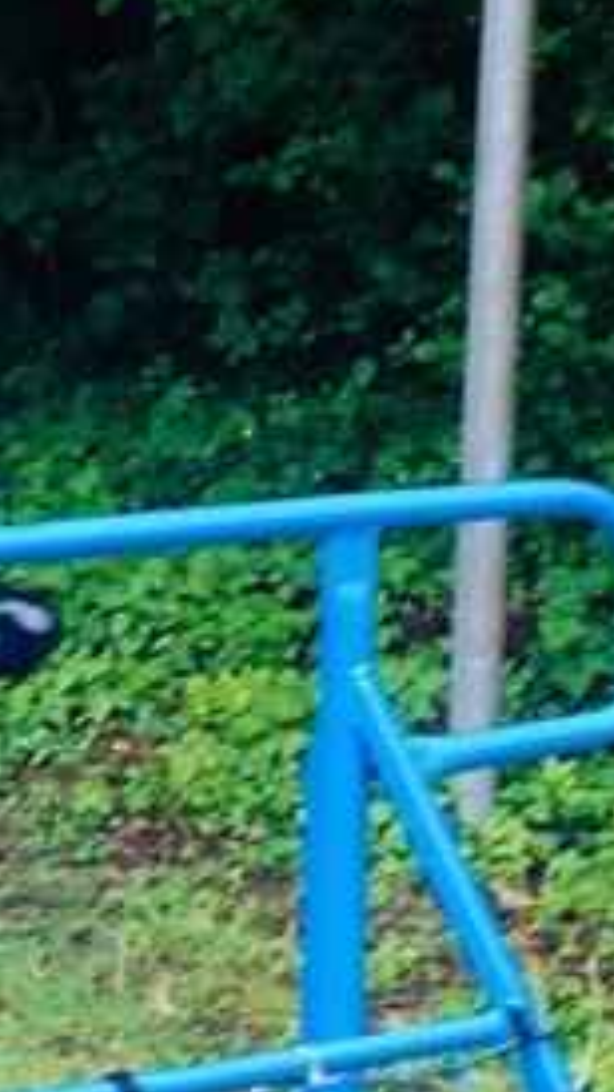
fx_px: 4460
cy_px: 825
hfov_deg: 7.6
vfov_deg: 13.9
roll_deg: -1.0
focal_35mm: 154
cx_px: -498
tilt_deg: -11.8
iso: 32
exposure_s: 1/100
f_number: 2.2
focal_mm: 4.15
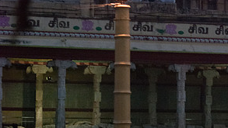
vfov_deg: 7.2
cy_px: 92
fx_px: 1022
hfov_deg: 12.7
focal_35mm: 169
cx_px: 113
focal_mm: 70
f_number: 6.3
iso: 1600
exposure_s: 1/50
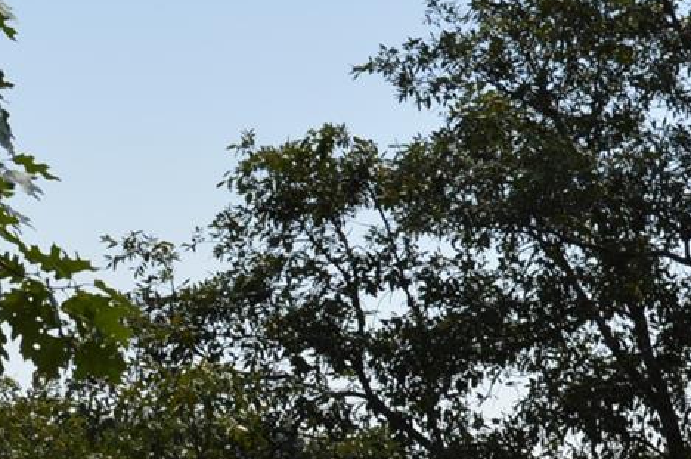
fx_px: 2953
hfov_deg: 13.3
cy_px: 539
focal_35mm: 154
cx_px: 139
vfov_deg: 8.8
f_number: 8
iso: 100
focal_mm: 32
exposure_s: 1/200
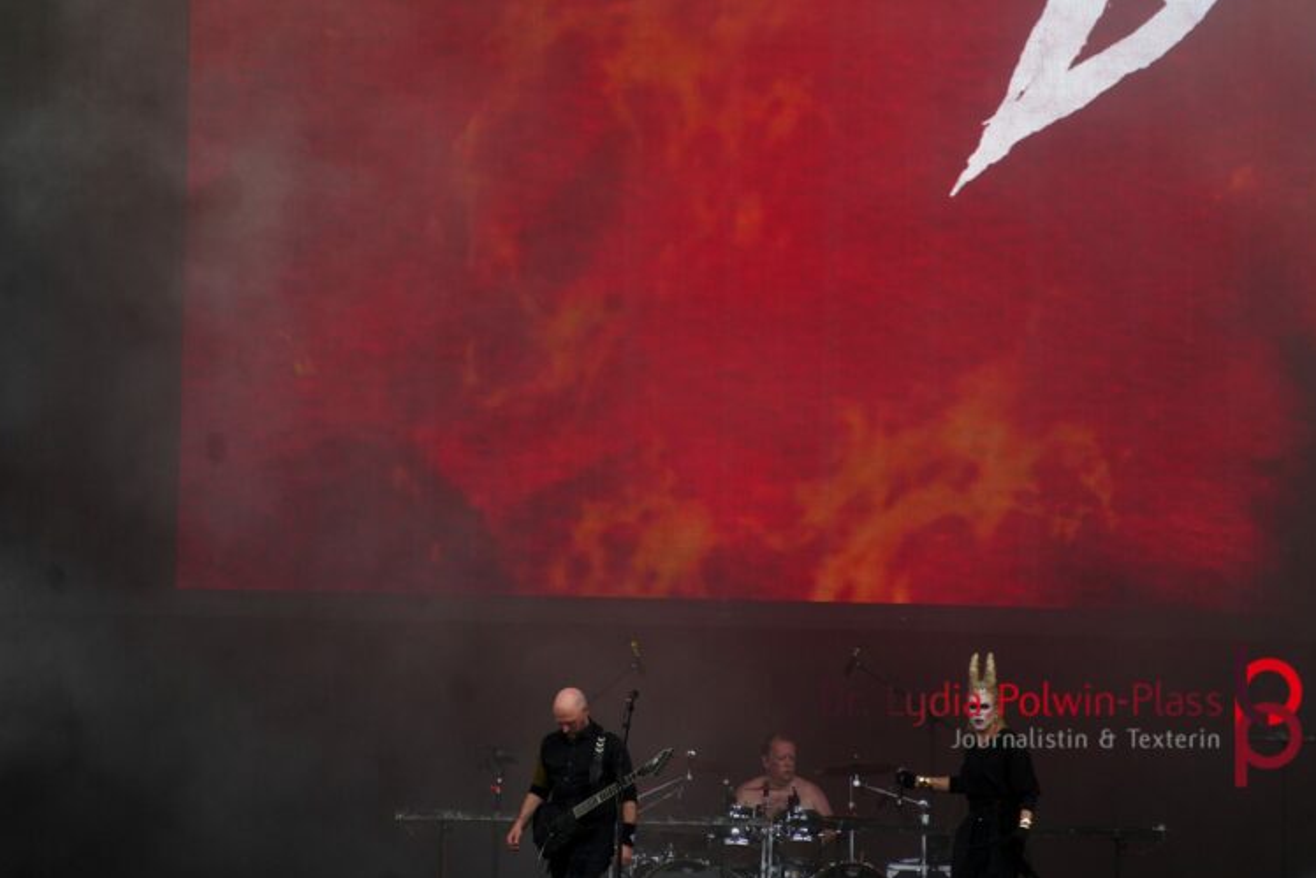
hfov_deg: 4.5
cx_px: 660
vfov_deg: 3.0
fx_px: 16891
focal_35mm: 462
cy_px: 449
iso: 500
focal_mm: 300
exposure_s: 1/500
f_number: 6.3
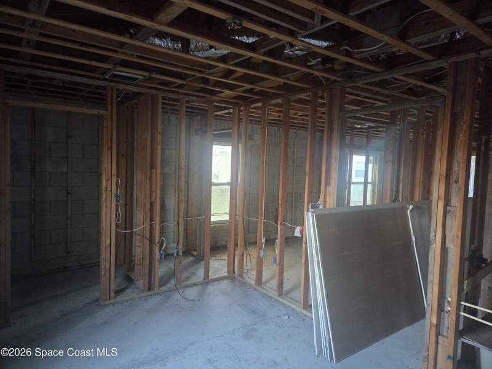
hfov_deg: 73.9
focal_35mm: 23
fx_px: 327
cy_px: 184
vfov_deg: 58.9
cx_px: 246
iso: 1600
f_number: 1.8
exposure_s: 1/120
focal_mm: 5.4
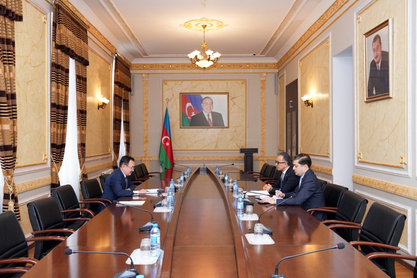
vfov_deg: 43.6
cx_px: 208
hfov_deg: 61.9
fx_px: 348
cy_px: 139
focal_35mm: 30
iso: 2000
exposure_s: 1/200
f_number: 5
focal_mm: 30
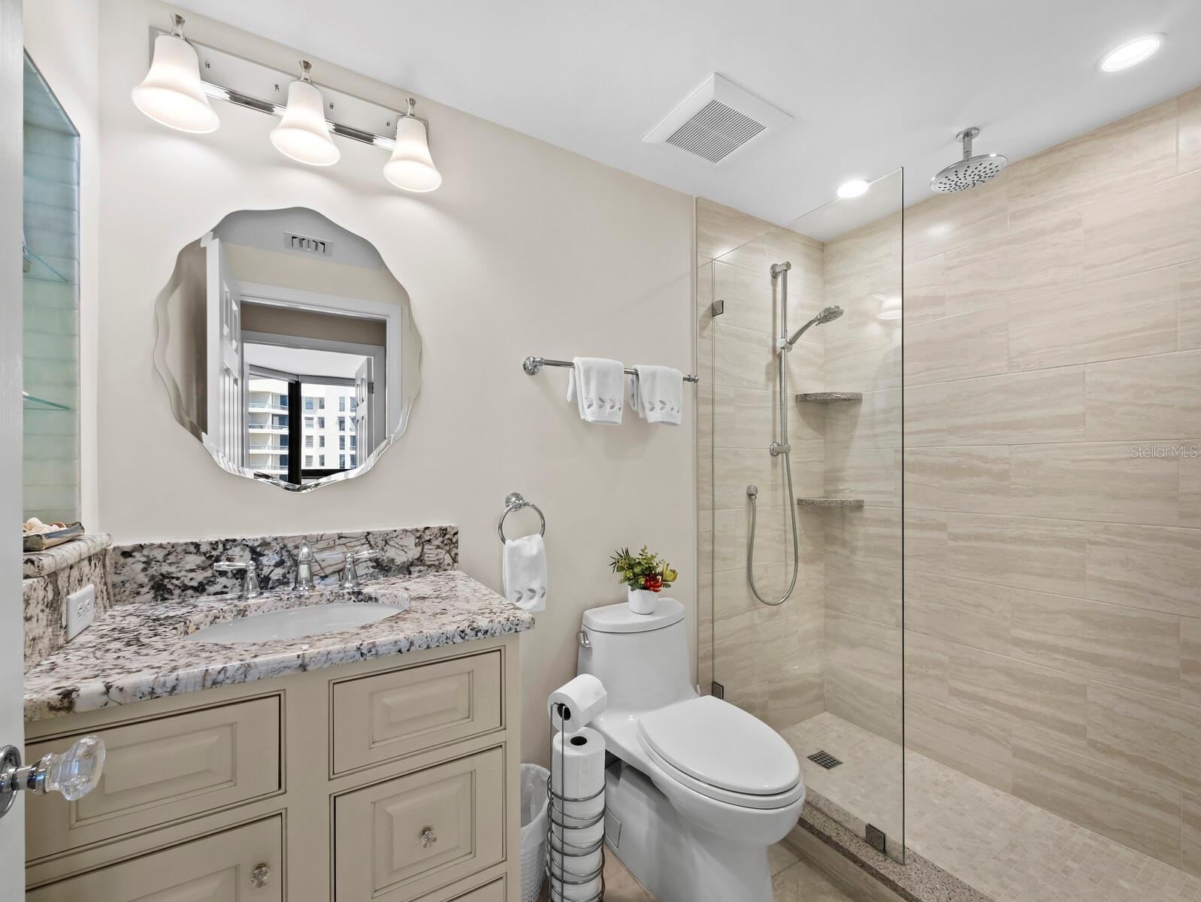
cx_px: 600
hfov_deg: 102.0
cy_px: 451
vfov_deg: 85.7
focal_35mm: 14
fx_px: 486
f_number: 11
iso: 320
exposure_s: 1/5
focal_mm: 7
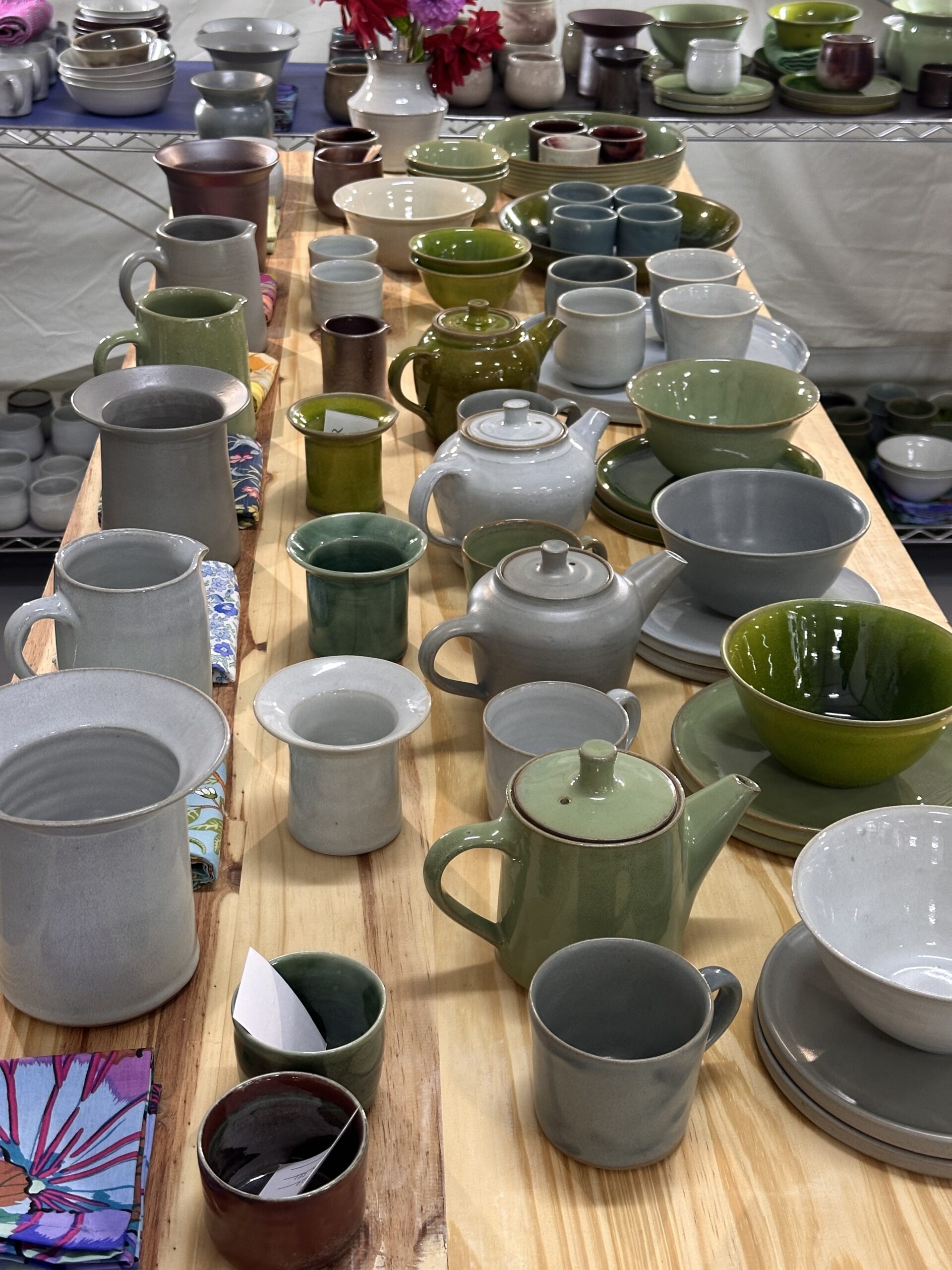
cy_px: 635
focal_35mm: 48
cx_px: 476
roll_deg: -1.0
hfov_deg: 30.3
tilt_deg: -27.8
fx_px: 1760
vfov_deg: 39.7
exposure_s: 1/50
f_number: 1.78
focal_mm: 6.86
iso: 160
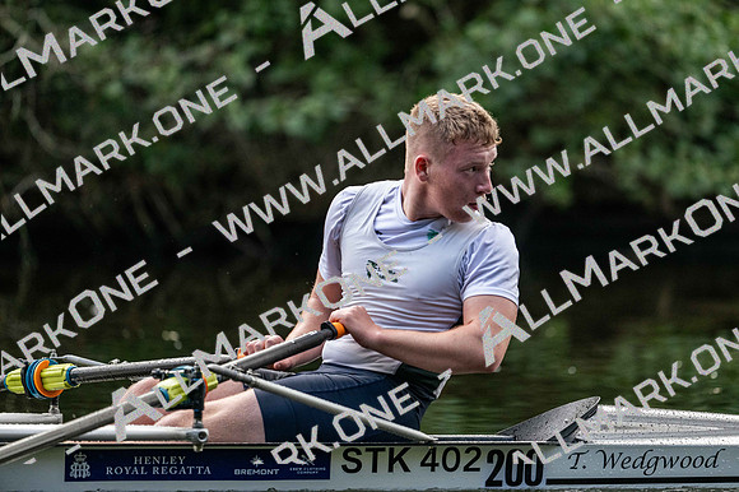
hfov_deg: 5.2
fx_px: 8208
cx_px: 370
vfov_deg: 3.4
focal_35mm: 400
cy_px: 246
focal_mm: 400
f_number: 4.5
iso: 2200
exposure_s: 1/2500
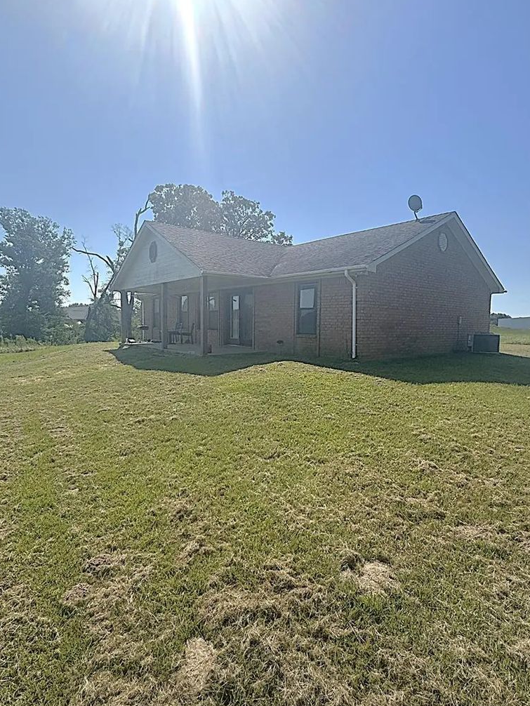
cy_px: 348
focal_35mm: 19
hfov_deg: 68.6
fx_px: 388
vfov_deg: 84.6
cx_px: 288
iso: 50
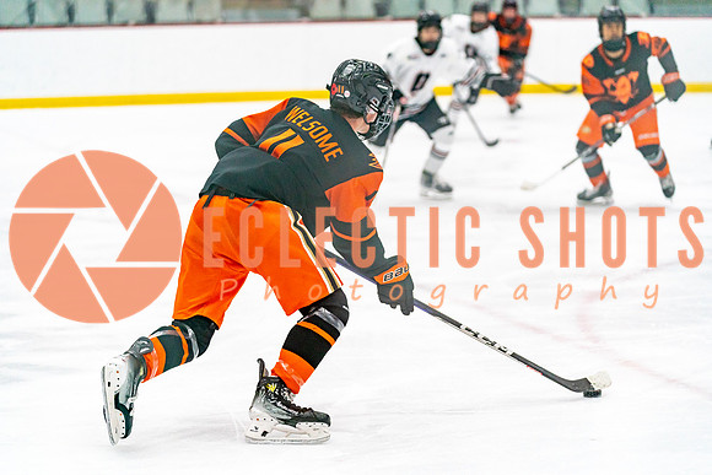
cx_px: 356
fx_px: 2196
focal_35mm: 111
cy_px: 238
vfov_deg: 12.3
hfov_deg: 18.4
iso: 3200
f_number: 2.8
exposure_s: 1/1250
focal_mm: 111
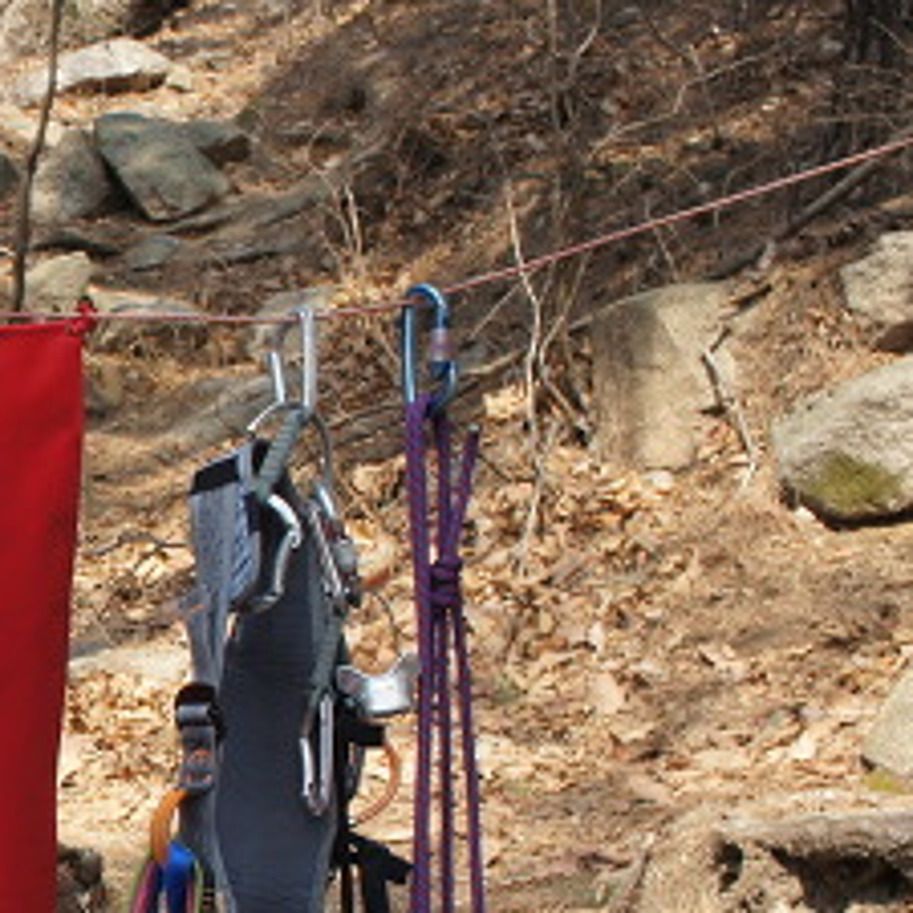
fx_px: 2835
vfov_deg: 18.1
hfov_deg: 16.2
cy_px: 724
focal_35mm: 95
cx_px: -576
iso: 200
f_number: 7.1
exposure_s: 1/125
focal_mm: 22
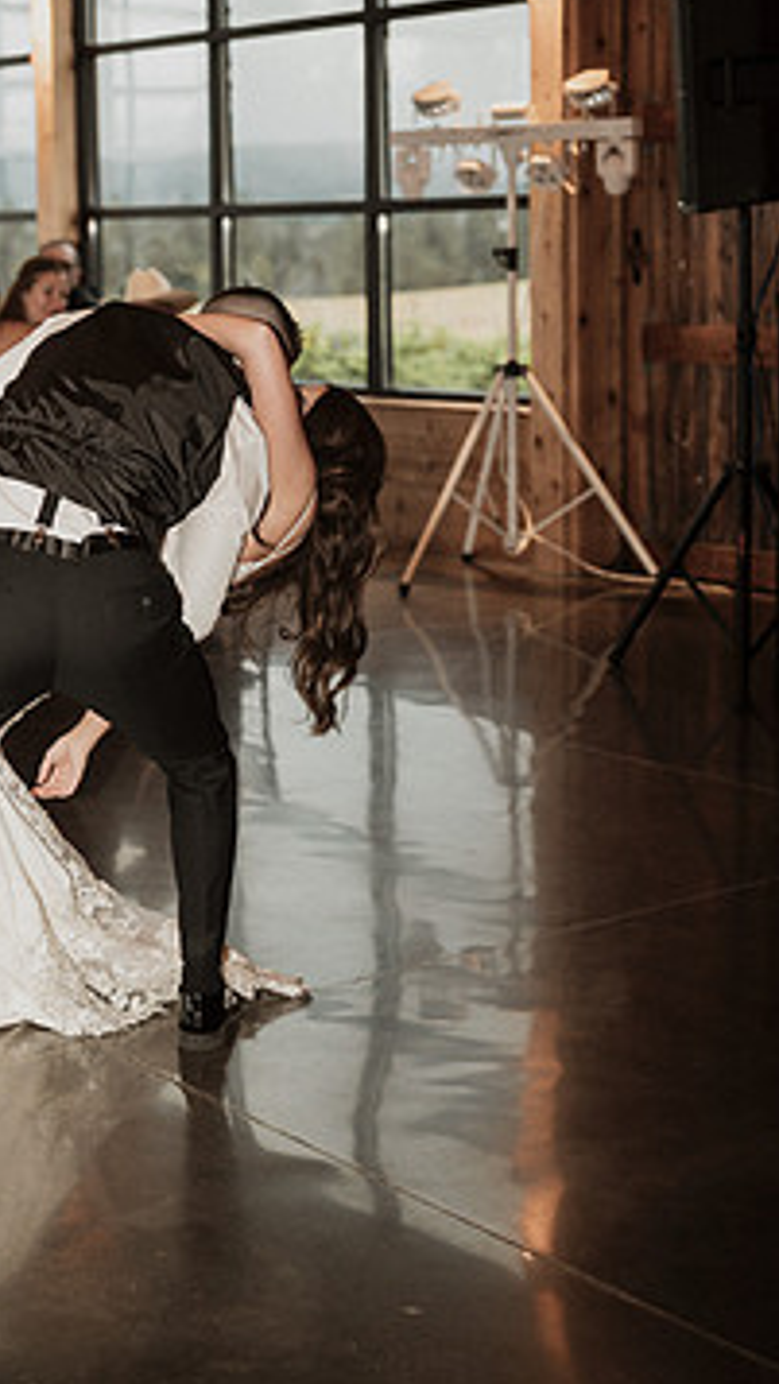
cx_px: 221
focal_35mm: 66
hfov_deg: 18.2
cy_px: 570
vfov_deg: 31.8
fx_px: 2422
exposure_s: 1/100
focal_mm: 50
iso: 500
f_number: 2.8
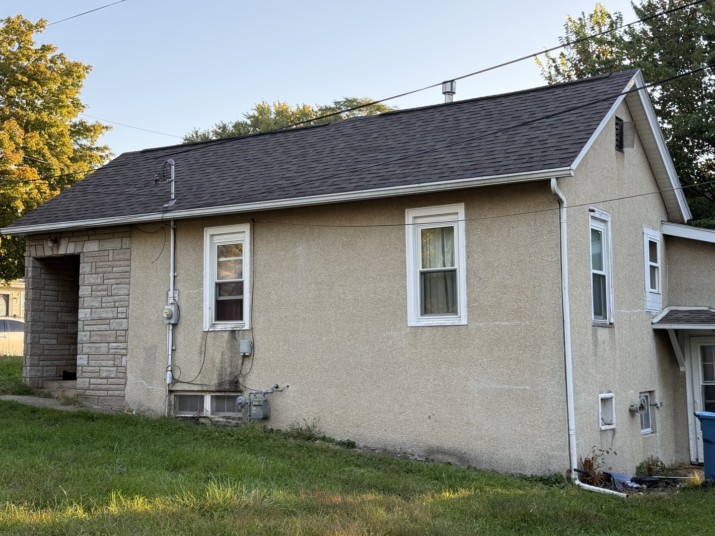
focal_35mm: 48
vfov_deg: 30.3
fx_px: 991
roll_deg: +1.6
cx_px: 358
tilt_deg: +6.0
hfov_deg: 39.7
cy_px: 268
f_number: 1.78
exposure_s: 1/309
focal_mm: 6.76
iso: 64
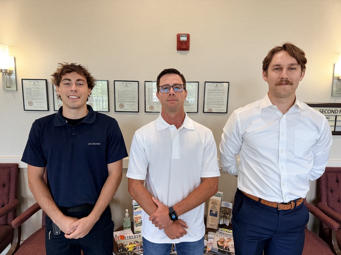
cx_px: 170
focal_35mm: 24
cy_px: 128
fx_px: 236
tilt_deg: -8.0
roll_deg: -1.7
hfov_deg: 71.6
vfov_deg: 56.8
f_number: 1.78
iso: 200
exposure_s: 1/120
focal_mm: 6.76
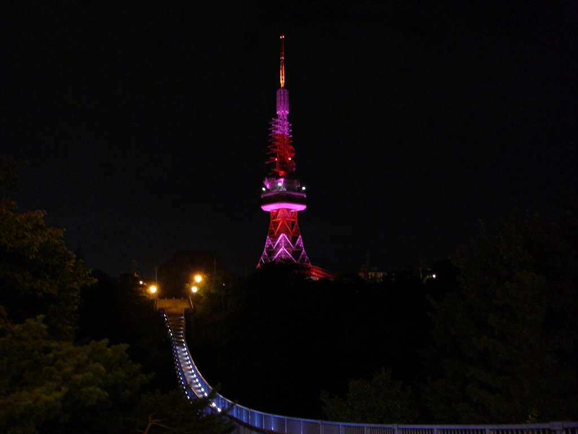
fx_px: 635
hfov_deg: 49.0
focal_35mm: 38
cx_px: 289
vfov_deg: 37.7
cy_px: 217
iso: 200
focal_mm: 6.3
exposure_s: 1/2
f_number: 3.4
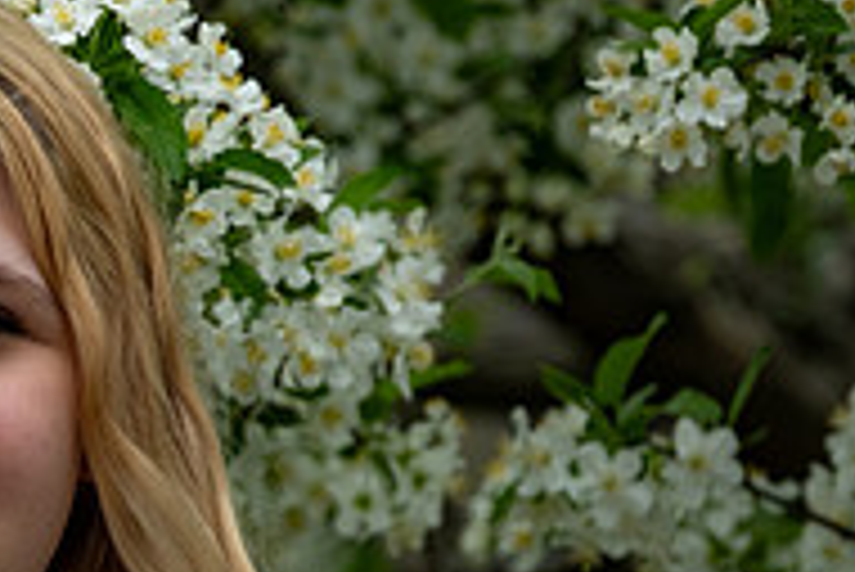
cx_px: -428
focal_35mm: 642
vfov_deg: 2.1
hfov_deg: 3.2
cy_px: 606
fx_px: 15259
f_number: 4.5
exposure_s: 1/400
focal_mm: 140
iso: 250
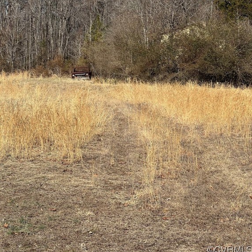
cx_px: 127
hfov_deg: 18.9
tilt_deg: -1.7
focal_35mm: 92
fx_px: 758
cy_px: 87
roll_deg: -3.8
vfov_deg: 18.8
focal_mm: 9
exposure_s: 1/815
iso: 32
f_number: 2.8
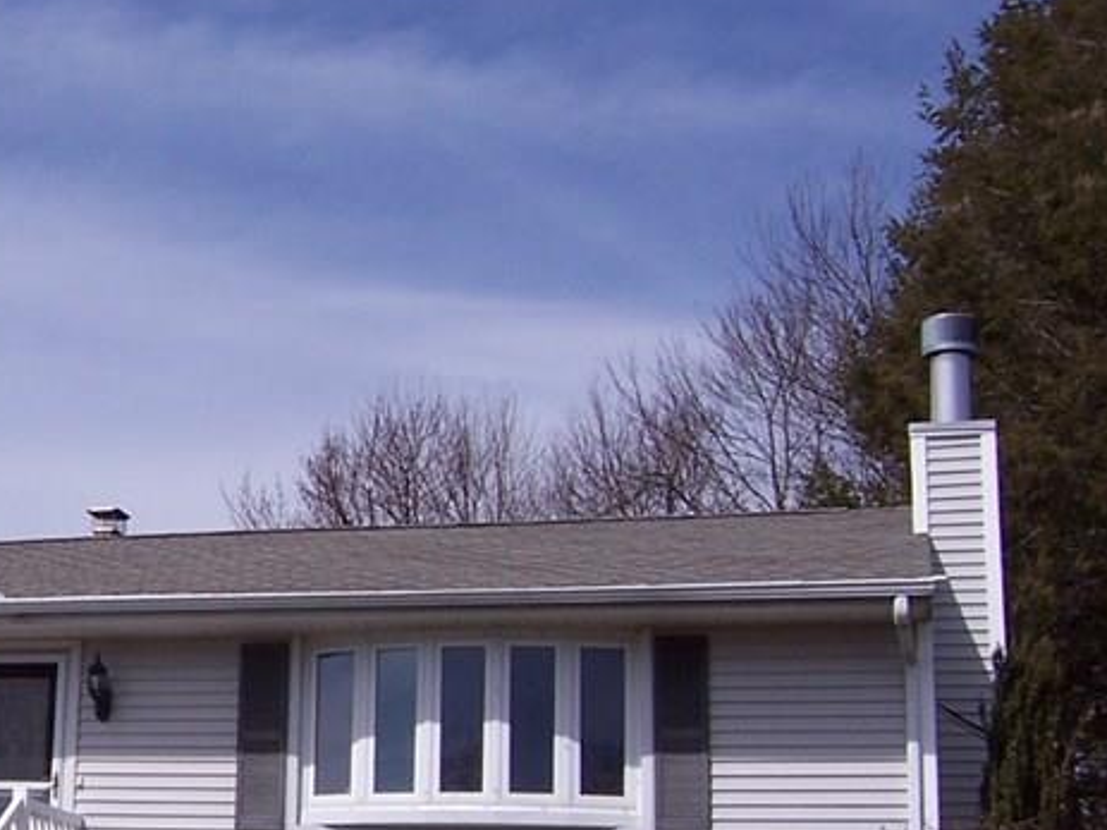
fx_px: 2334
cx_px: -72
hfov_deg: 25.0
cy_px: 509
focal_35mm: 73
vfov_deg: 20.1
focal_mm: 5.5
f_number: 5.6
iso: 80
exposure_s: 1/1000
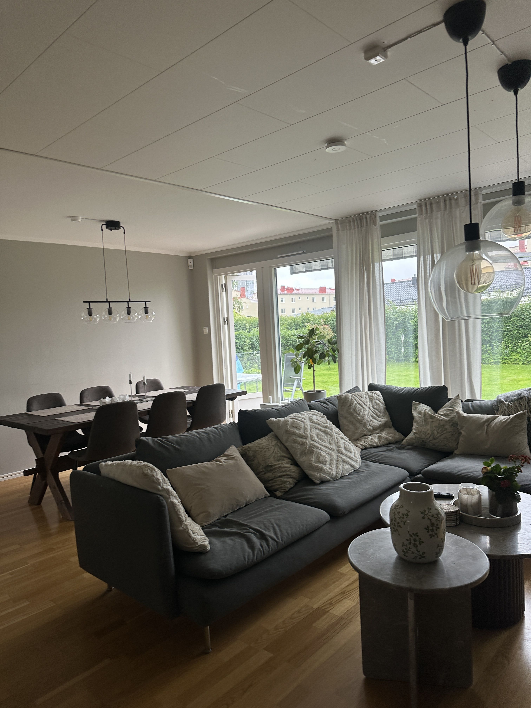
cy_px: 354
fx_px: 491
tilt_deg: -4.1
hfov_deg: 56.8
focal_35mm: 24
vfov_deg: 71.6
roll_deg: +1.3
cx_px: 266
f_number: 1.78
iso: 80
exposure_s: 1/121
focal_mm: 6.86
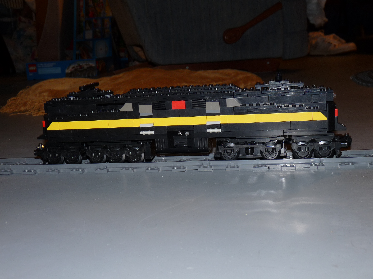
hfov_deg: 38.9
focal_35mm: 49
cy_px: 140
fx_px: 528
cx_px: 186
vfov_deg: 29.7
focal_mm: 8.7
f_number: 3.2
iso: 100
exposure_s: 1/30
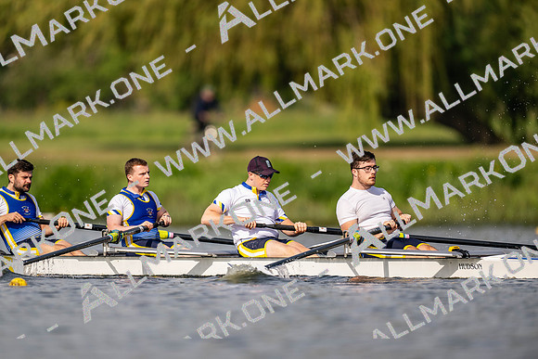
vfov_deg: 2.3
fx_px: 8968
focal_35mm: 600
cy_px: 180
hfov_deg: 3.4
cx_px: 269
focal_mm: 600
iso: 220
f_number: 4
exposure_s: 1/2500
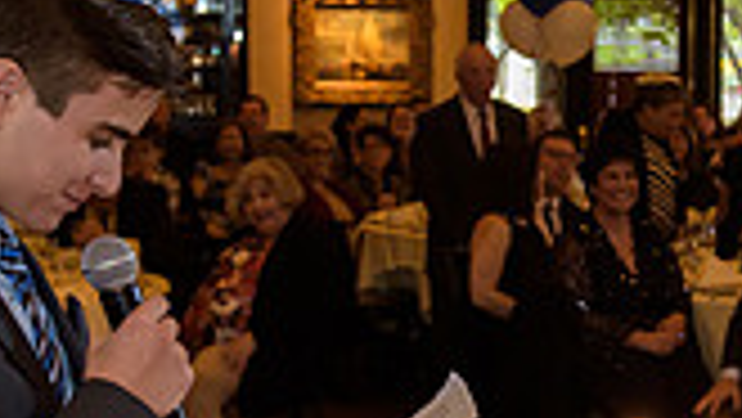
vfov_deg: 9.4
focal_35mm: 129
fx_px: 2539
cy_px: 353
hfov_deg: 16.3
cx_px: 729
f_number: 3.2
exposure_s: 1/125
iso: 1600
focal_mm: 35
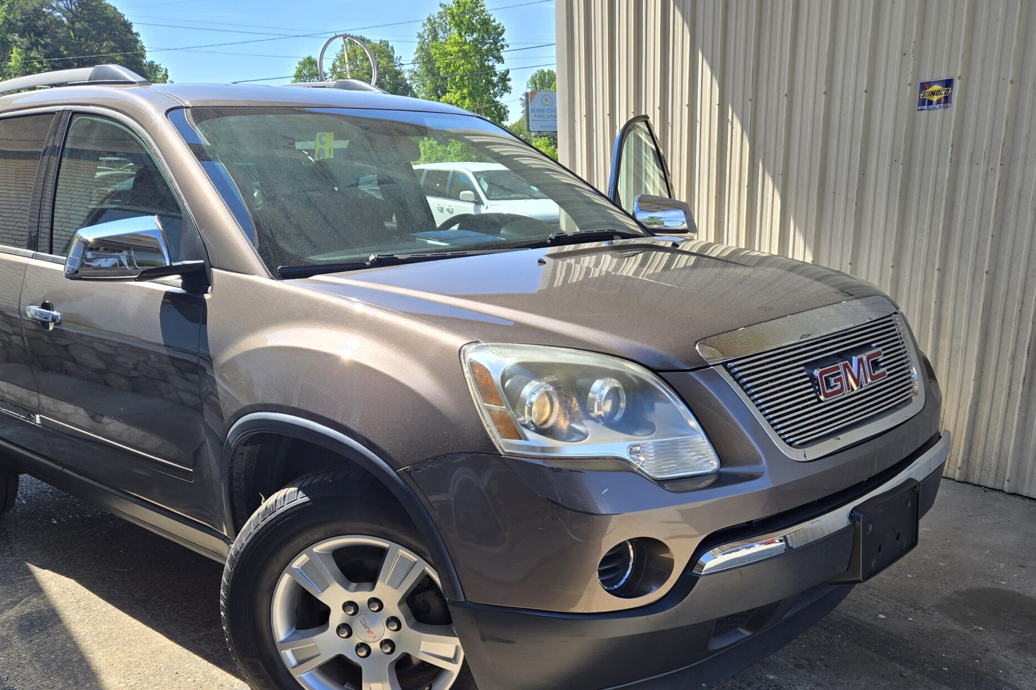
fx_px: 950
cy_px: 520
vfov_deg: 38.9
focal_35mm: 33
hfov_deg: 57.2
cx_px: 534
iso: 25
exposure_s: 1/900
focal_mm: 5.4
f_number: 1.8
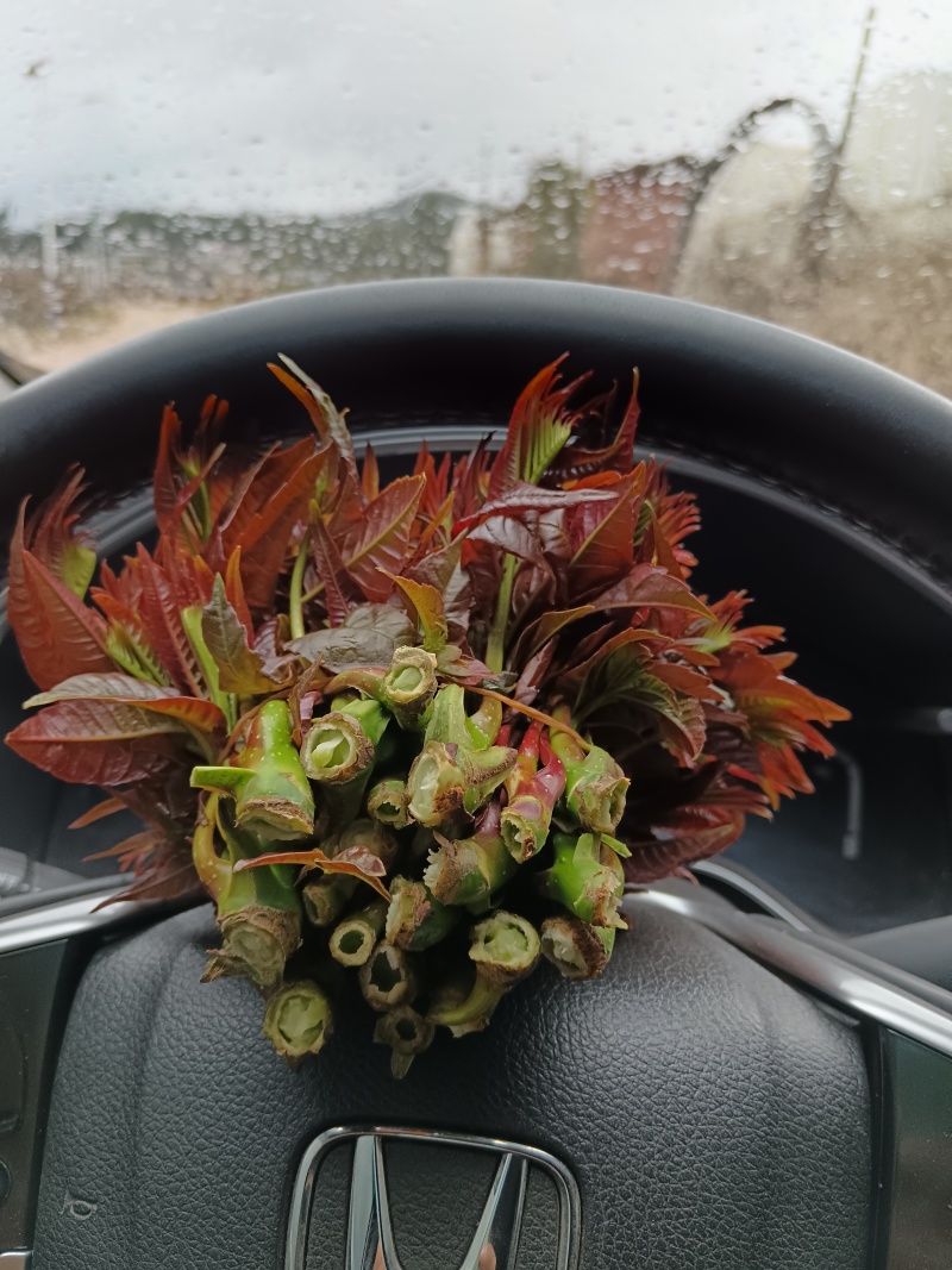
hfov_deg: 51.3
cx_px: 476
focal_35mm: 27
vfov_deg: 65.3
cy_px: 635
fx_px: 990
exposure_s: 1/100
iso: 548
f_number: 1.9
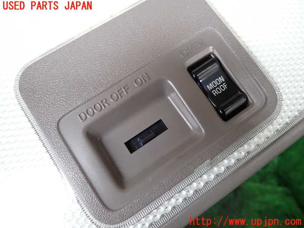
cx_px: 152
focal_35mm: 25
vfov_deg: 54.9
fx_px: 220
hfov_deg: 69.4
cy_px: 114
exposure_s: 1/60
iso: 125
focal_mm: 4.5
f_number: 2
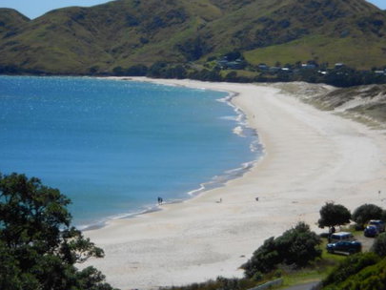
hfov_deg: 12.8
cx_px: 197
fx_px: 1718
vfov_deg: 9.6
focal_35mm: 154
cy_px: 149
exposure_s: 1/500
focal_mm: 23
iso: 80
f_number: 6.5
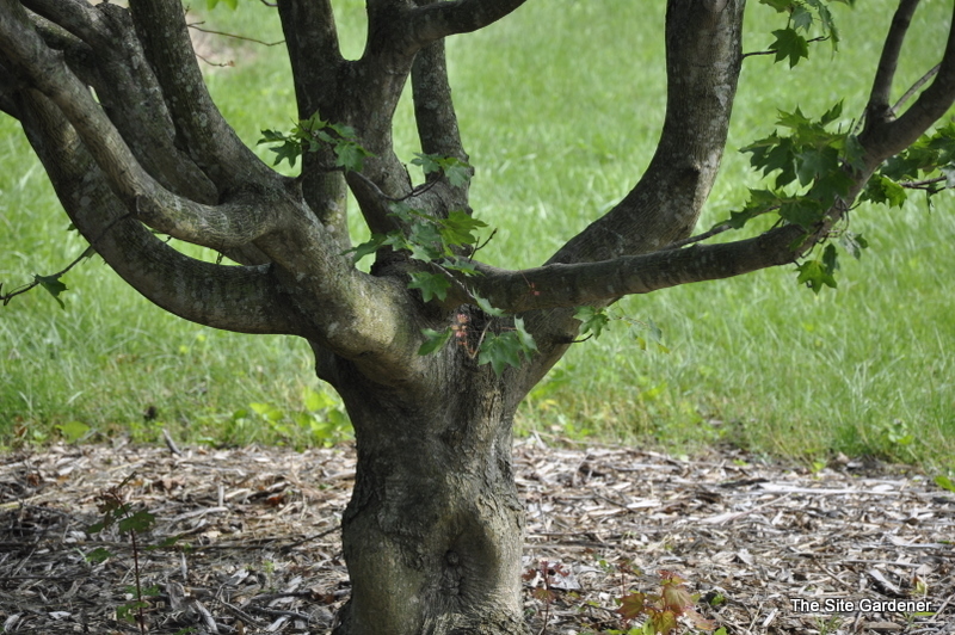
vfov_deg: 9.3
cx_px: 478
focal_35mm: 147
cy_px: 318
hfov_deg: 14.0
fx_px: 3896
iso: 200
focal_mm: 98
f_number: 5.6
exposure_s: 1/125
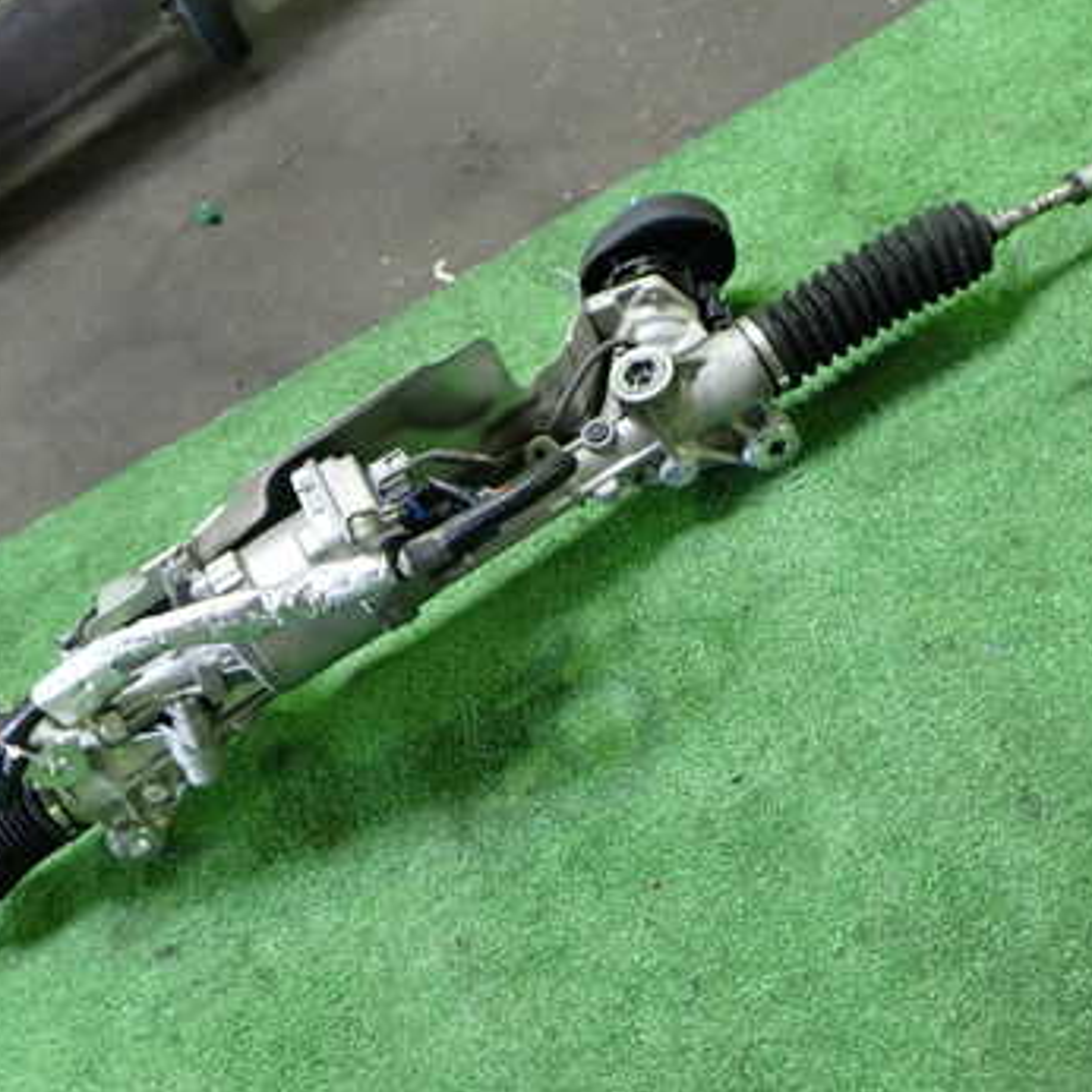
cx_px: 518
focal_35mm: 46
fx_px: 1642
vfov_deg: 36.8
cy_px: 596
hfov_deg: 36.8
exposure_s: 1/30
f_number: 2.3
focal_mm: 5.4
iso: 400
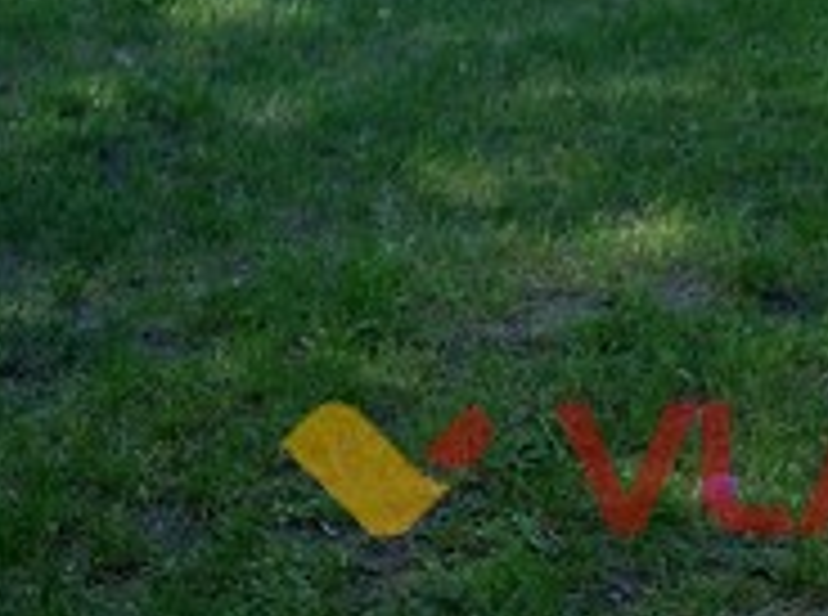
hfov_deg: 14.4
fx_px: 3173
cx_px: -135
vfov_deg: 10.5
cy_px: -436
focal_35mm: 133
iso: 100
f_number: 2.8
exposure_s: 1/100
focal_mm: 3.85
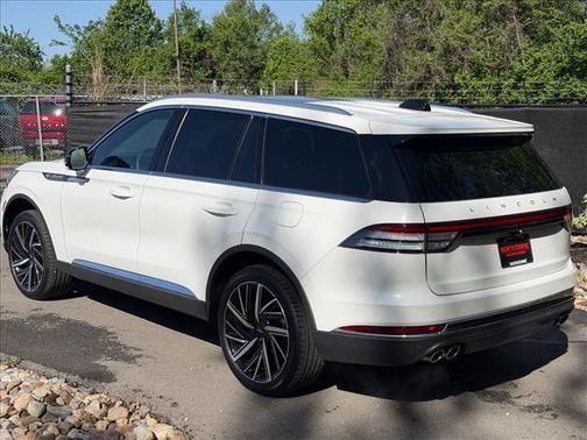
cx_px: 294
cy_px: 220
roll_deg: +2.1
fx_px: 814
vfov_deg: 30.3
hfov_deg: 39.7
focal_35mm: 48
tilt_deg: -6.2
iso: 64
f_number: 1.78
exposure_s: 1/7143
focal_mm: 6.76
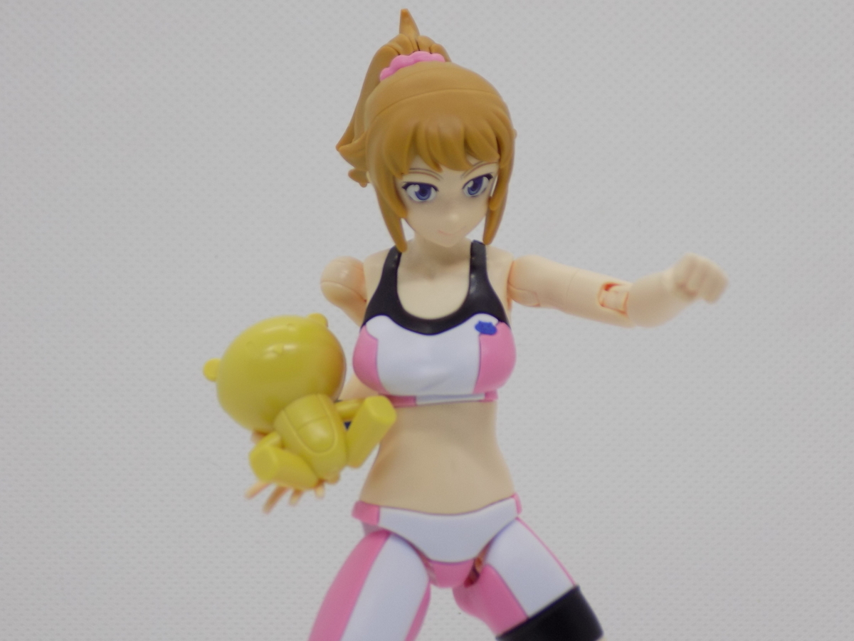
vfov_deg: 15.2
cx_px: 427
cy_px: 320
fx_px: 2393
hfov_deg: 20.2
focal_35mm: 97
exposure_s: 1/30
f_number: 4.6
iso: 80
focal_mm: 17.2
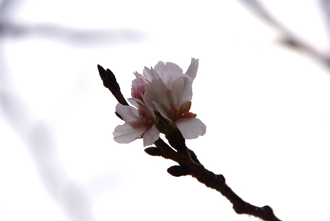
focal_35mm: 420
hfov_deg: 4.9
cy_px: 110
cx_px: 165
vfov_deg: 3.3
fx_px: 3852
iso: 100
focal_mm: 280
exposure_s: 1/640
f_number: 6.3
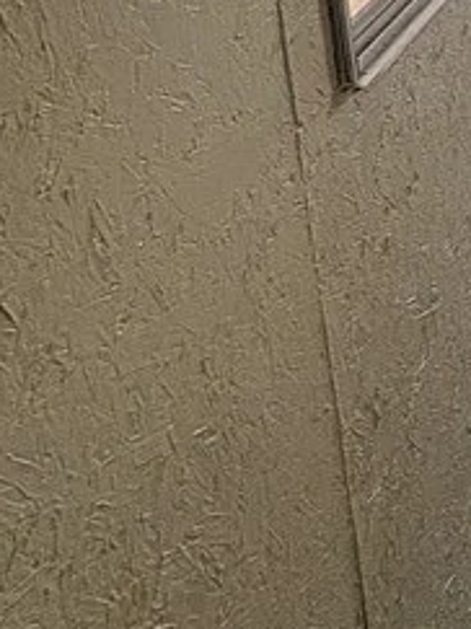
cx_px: 939
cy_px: -225
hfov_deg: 17.6
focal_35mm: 59
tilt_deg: -10.5
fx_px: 1071
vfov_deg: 26.7
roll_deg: +1.1
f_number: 2.2
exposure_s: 1/120
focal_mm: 2.22
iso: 160
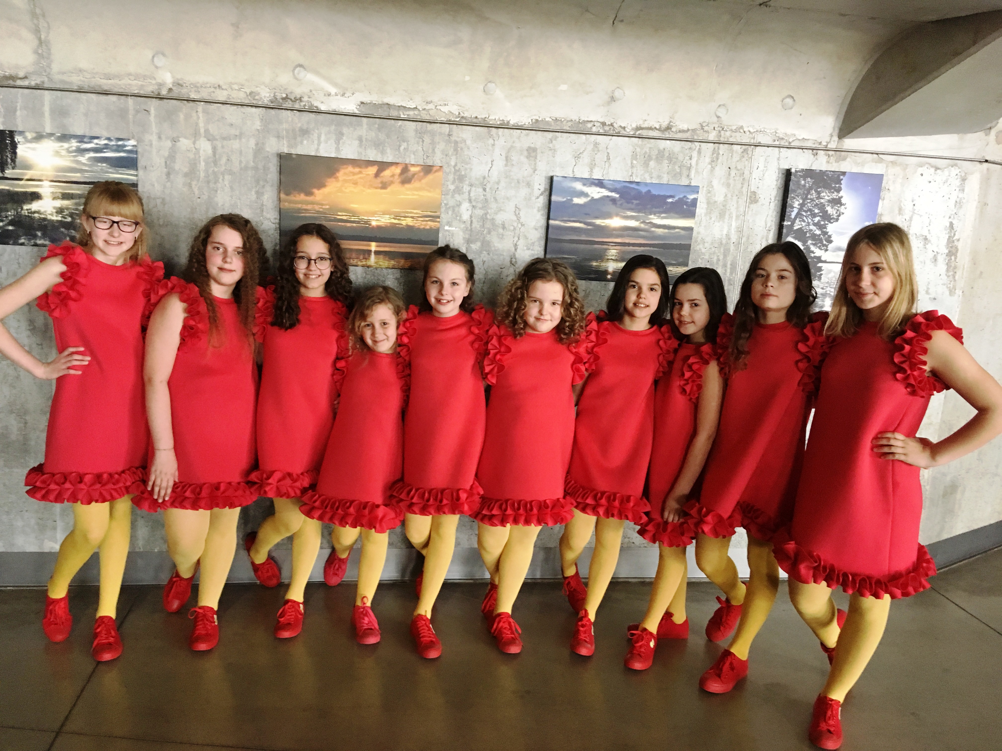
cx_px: 501
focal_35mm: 29
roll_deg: -2.8
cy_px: 376
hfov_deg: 61.7
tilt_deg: -12.6
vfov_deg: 48.2
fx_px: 839
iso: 200
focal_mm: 4.15
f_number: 2.2
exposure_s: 1/33
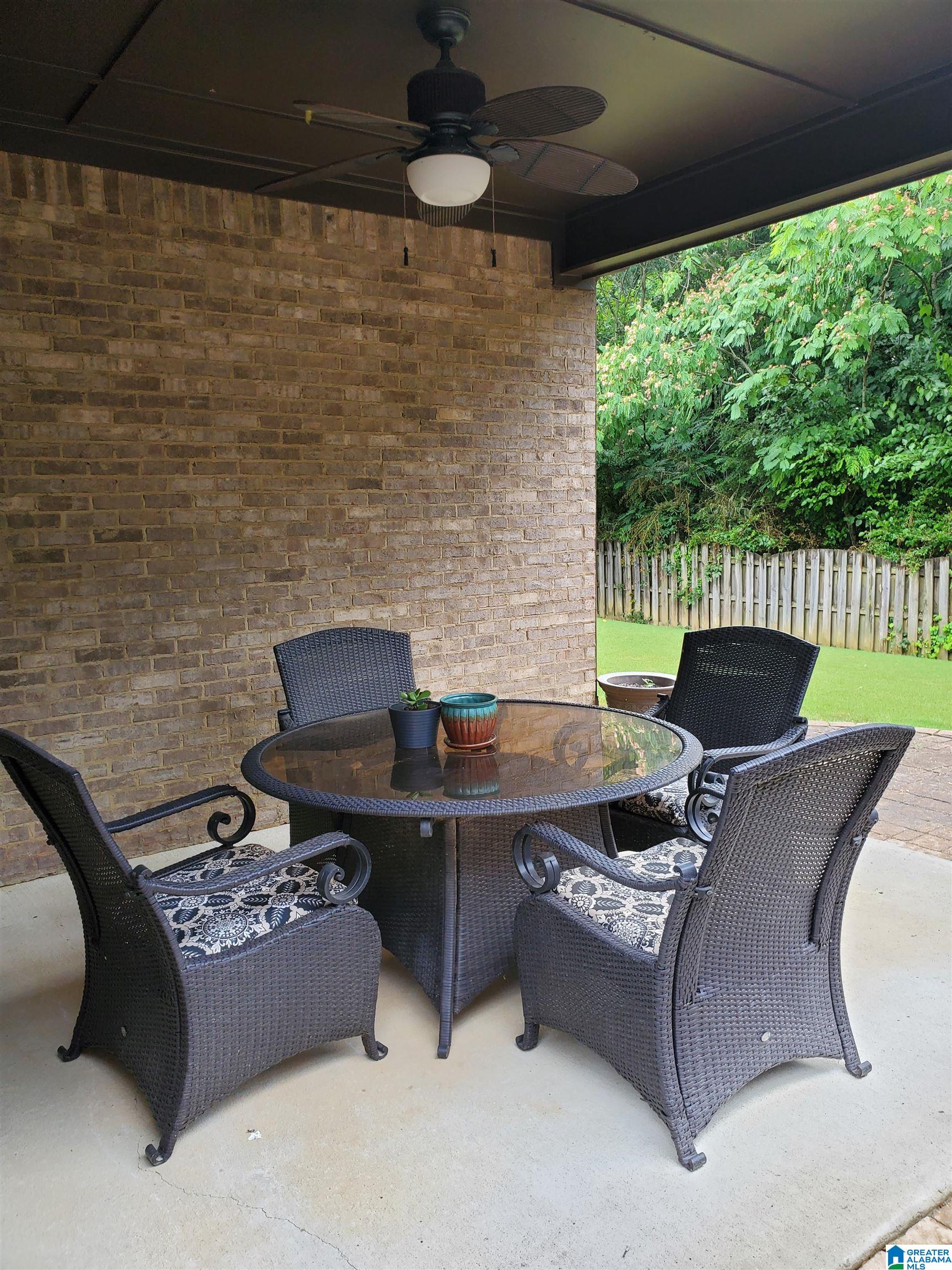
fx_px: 953
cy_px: 635
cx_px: 476
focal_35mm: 26
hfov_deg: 53.1
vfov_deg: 67.3
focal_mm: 4.3
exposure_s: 1/120
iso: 80
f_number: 2.4
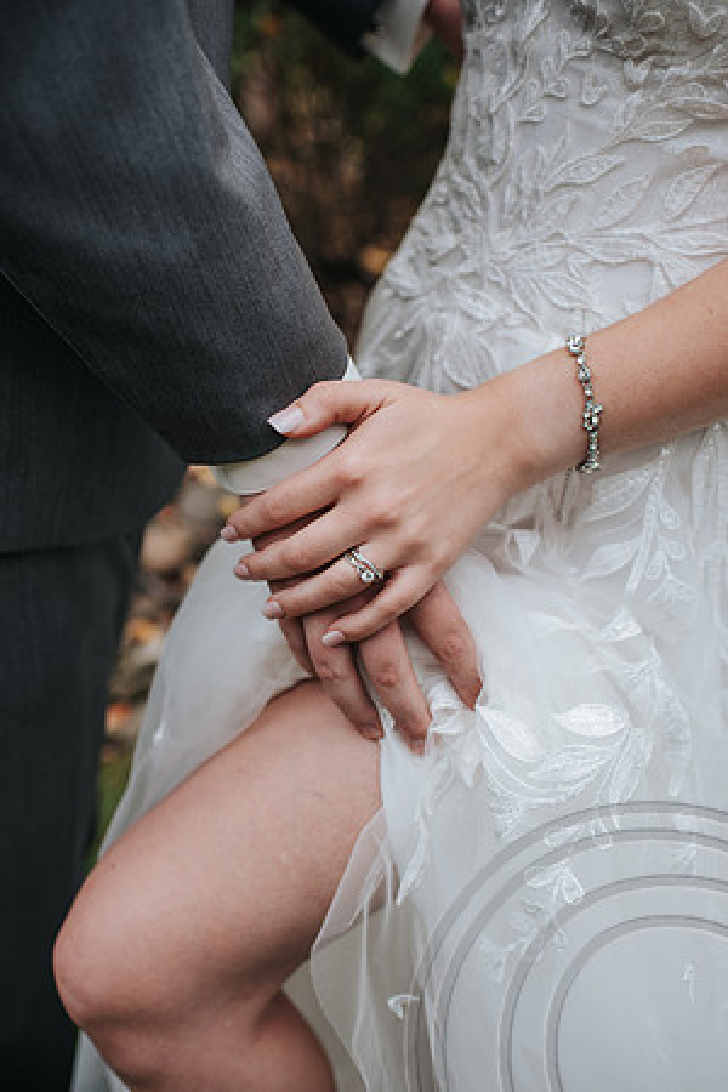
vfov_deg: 54.4
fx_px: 1062
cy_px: 546
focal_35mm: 35
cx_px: 364
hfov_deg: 37.9
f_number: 2.8
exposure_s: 1/640
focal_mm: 35
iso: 100
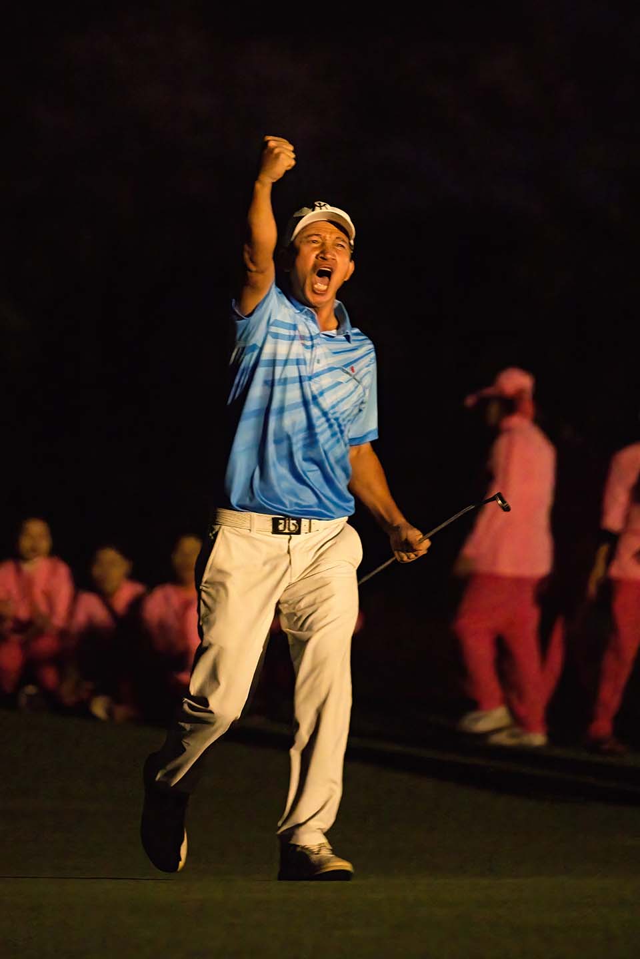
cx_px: 320
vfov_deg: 10.3
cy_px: 480
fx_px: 5333
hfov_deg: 6.9
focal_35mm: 200
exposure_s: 1/200
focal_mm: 200
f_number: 2.8
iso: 25600
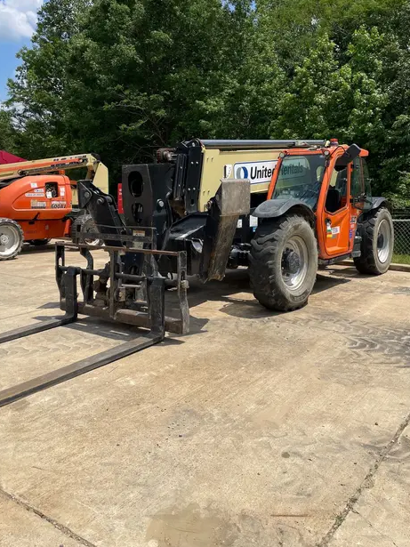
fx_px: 490
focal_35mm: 31
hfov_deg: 45.4
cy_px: 226
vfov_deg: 58.0
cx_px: 210
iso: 50
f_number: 1.6
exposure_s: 1/5291
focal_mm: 4.2
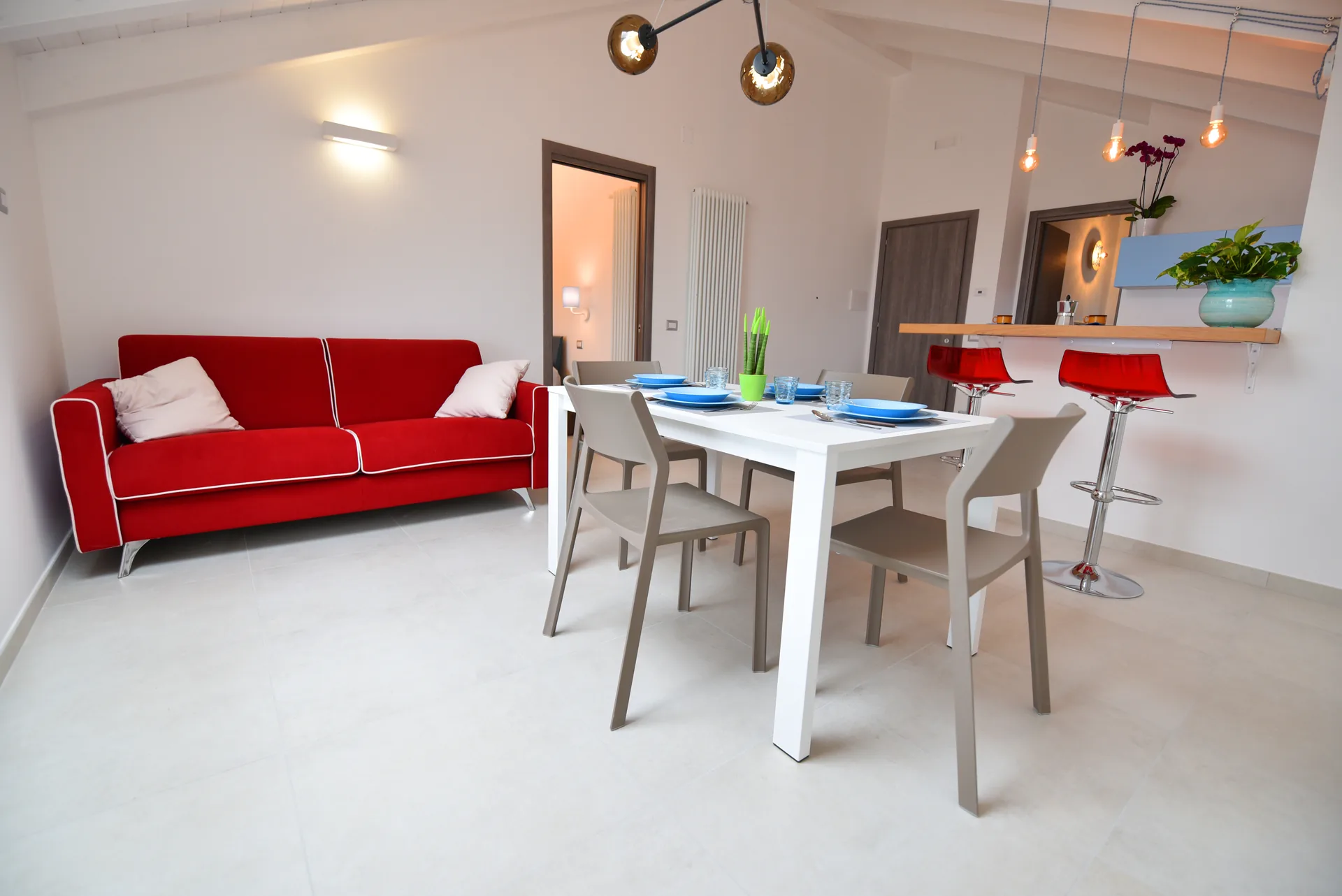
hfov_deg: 100.4
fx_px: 559
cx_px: 671
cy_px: 448
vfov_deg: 77.4
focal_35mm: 15
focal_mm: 15
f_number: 3.2
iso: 200
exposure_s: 1/125
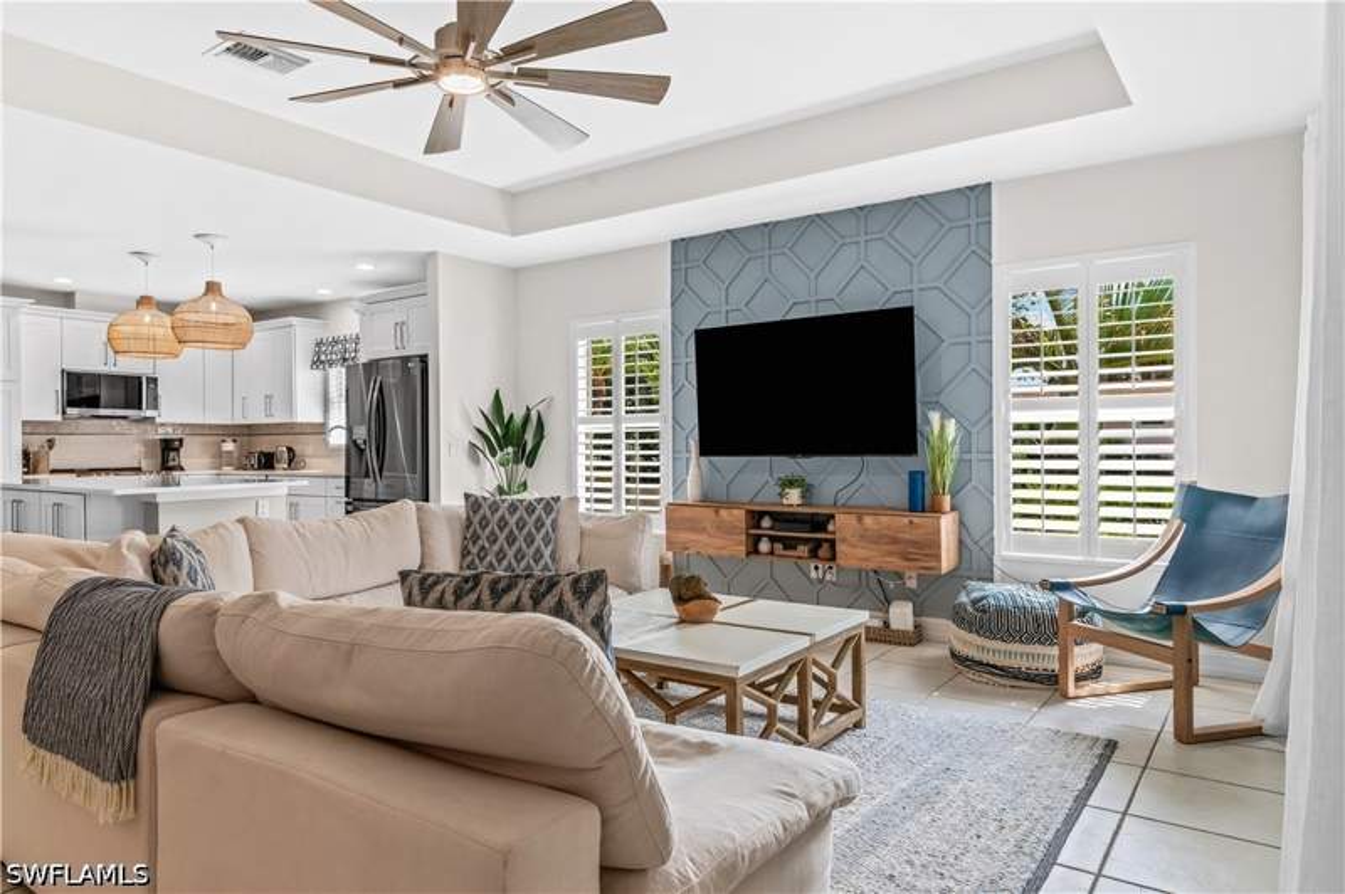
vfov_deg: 55.0
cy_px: 447
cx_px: 672
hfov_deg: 76.1
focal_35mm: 23
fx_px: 859
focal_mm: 23
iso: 320
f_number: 10
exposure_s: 1/20
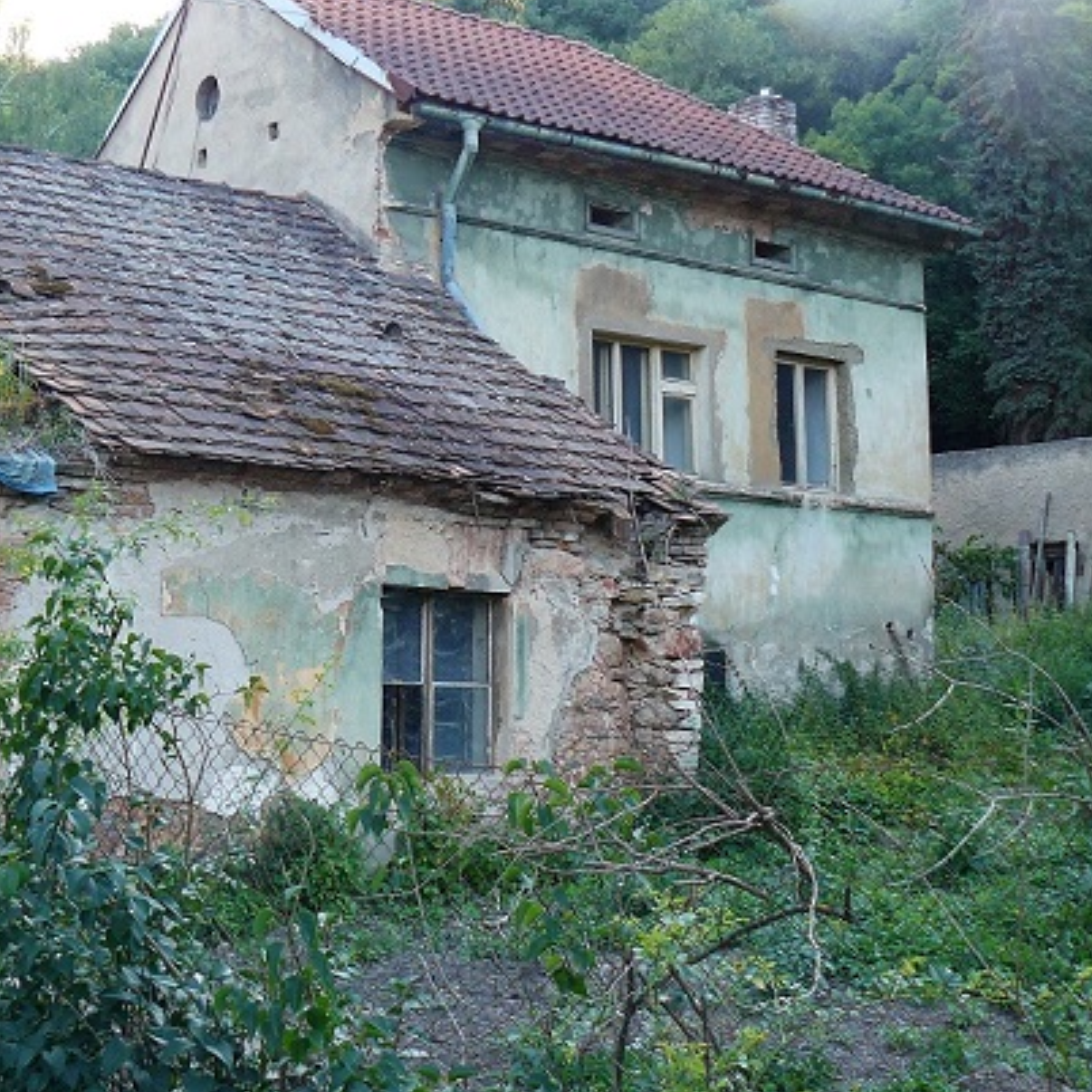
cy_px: 433
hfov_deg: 31.4
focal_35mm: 53
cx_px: 228
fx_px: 1892
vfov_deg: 32.1
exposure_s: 1/100
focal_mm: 6
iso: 100
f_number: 2.8
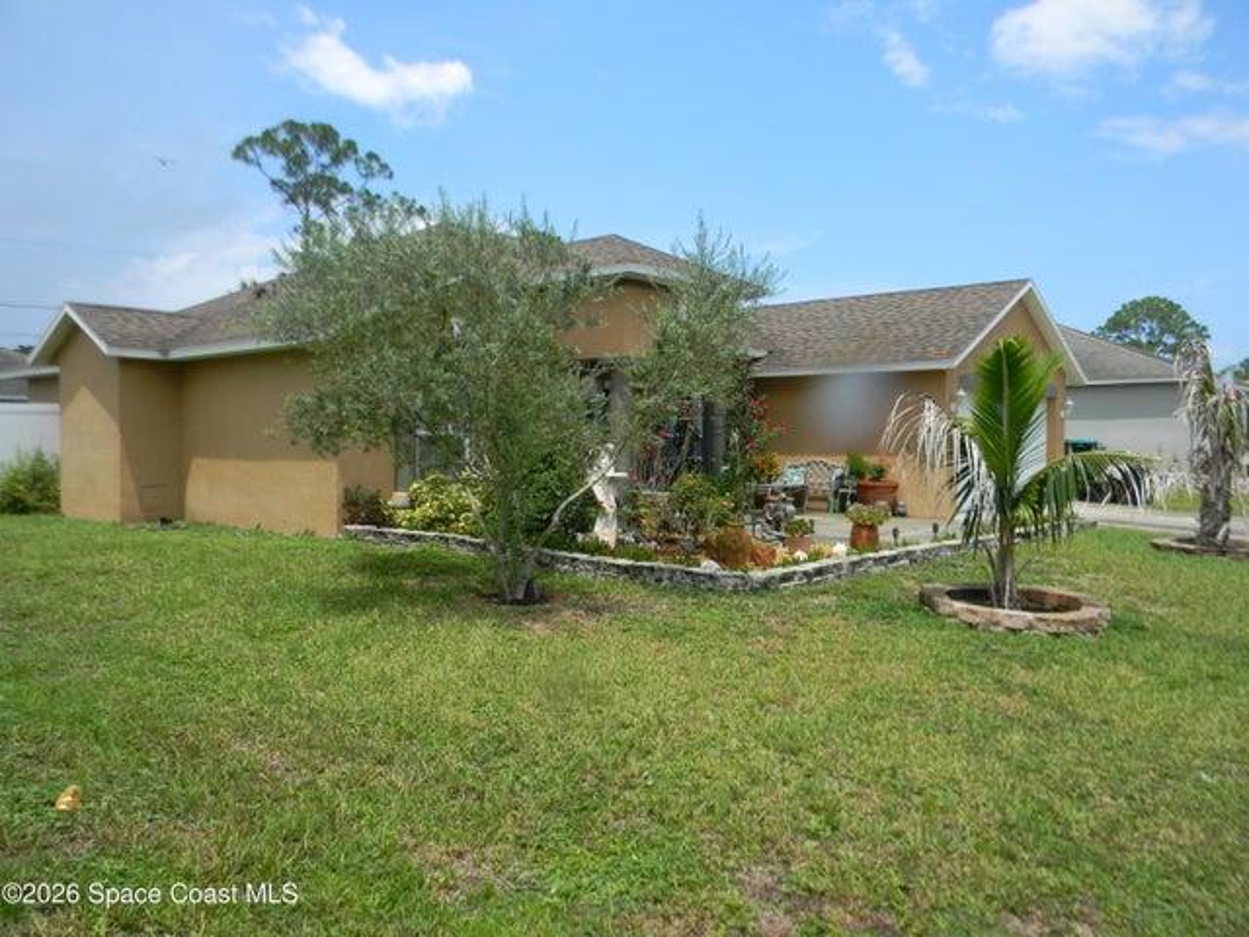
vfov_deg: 49.7
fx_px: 1010
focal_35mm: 28
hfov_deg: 63.4
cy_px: 468
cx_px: 624
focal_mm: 5
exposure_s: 1/670
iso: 80
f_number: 3.5
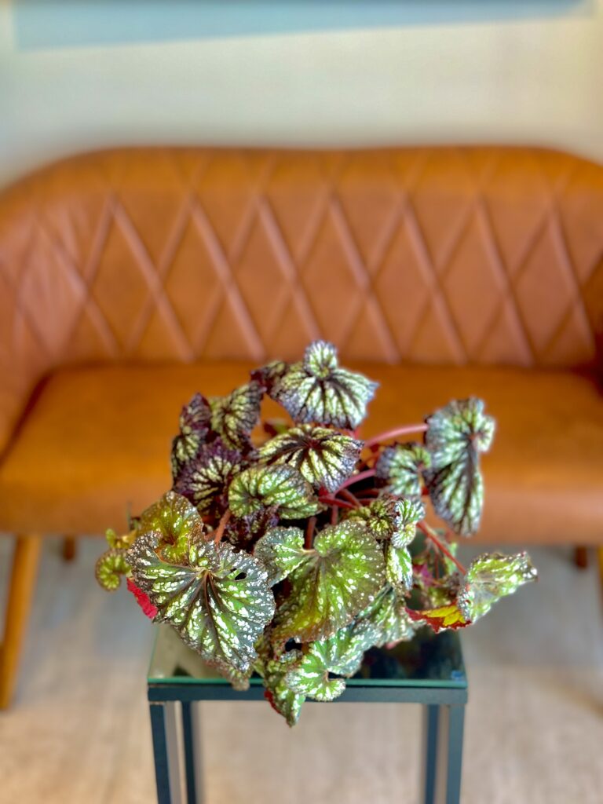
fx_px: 1115
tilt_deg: -27.7
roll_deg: -0.2
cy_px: 402
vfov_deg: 39.7
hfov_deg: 30.3
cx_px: 302
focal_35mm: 48
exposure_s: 1/120
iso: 125
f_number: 1.78
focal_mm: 6.86
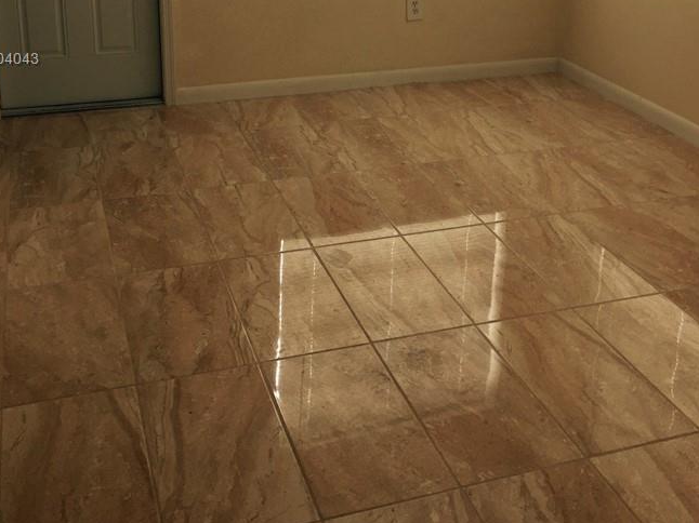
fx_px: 929
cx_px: 373
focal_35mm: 46
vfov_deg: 30.2
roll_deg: -1.8
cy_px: 61
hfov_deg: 41.2
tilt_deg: -14.8
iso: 32
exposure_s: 1/40
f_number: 2.2
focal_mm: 4.15
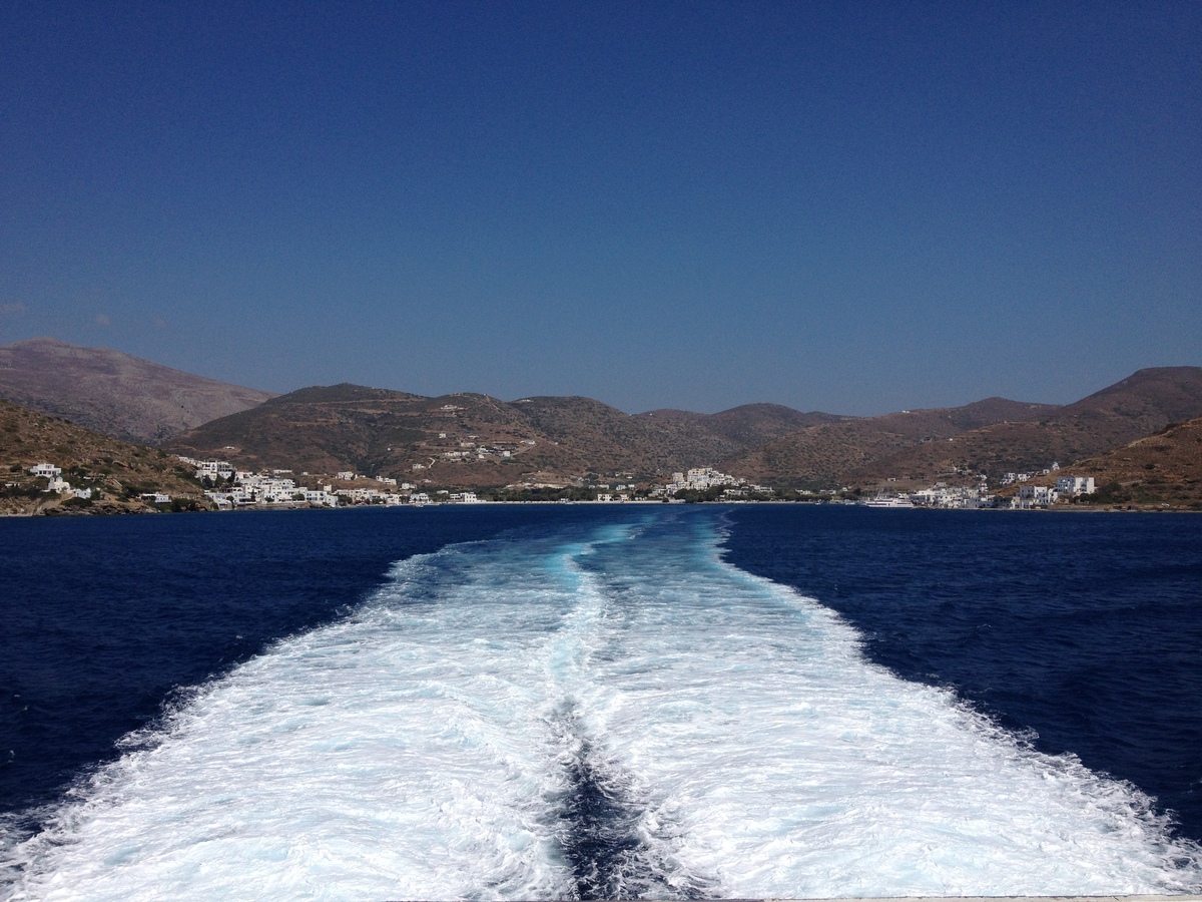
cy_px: 451
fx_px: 1215
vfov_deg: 40.7
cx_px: 601
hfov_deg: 52.6
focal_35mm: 35
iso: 50
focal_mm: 4.28
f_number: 2.4
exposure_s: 1/4608
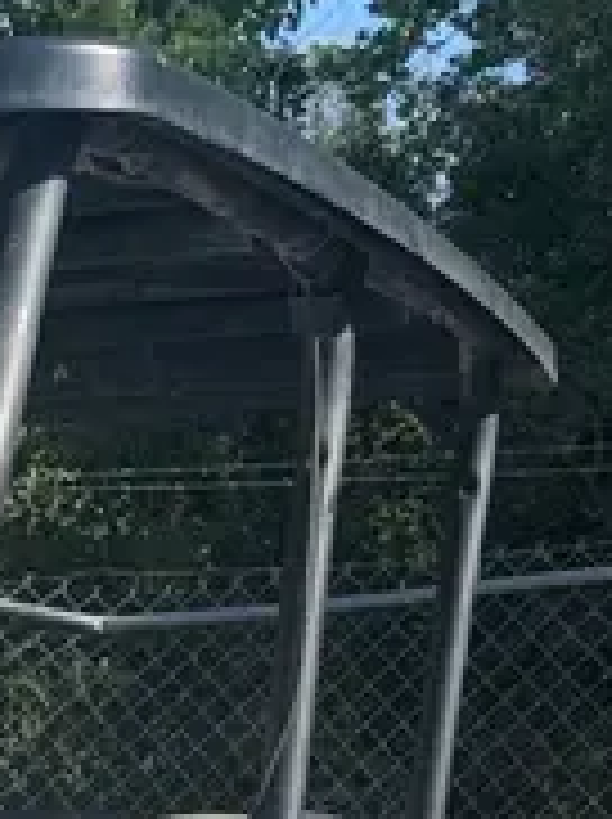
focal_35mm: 105
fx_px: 2481
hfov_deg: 12.8
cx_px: -482
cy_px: 1343
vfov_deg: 16.5
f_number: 1.6
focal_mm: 5.96
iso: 40
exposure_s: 1/2062
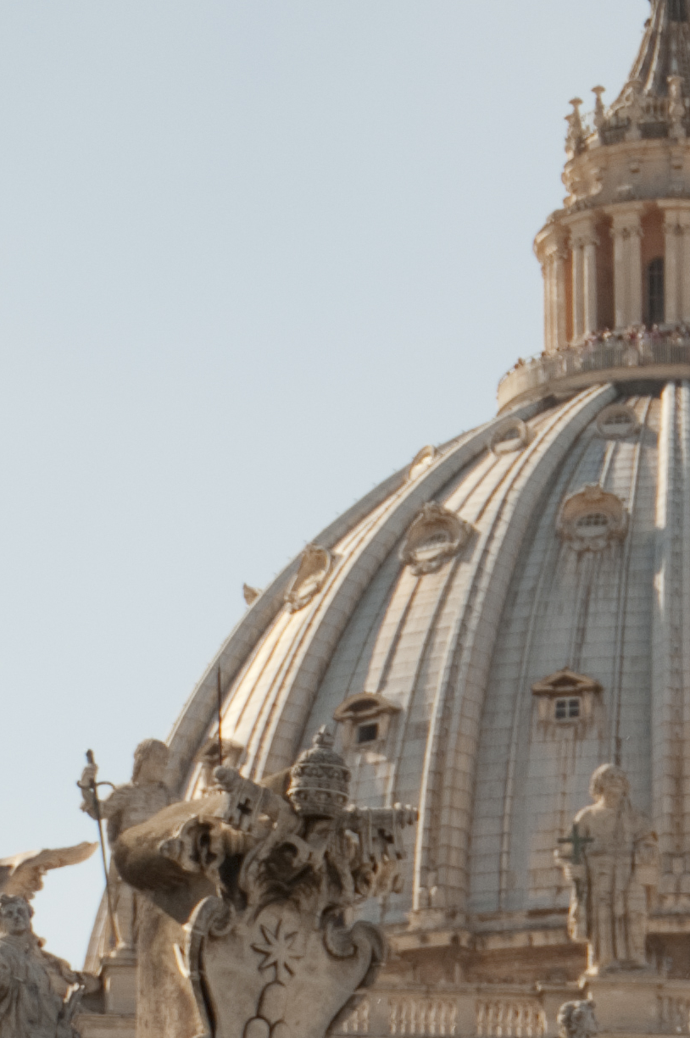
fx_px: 8471
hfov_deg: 4.6
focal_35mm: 294
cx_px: 1020
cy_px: 1441
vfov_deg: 6.9
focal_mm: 56
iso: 100
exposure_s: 1/640
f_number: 5
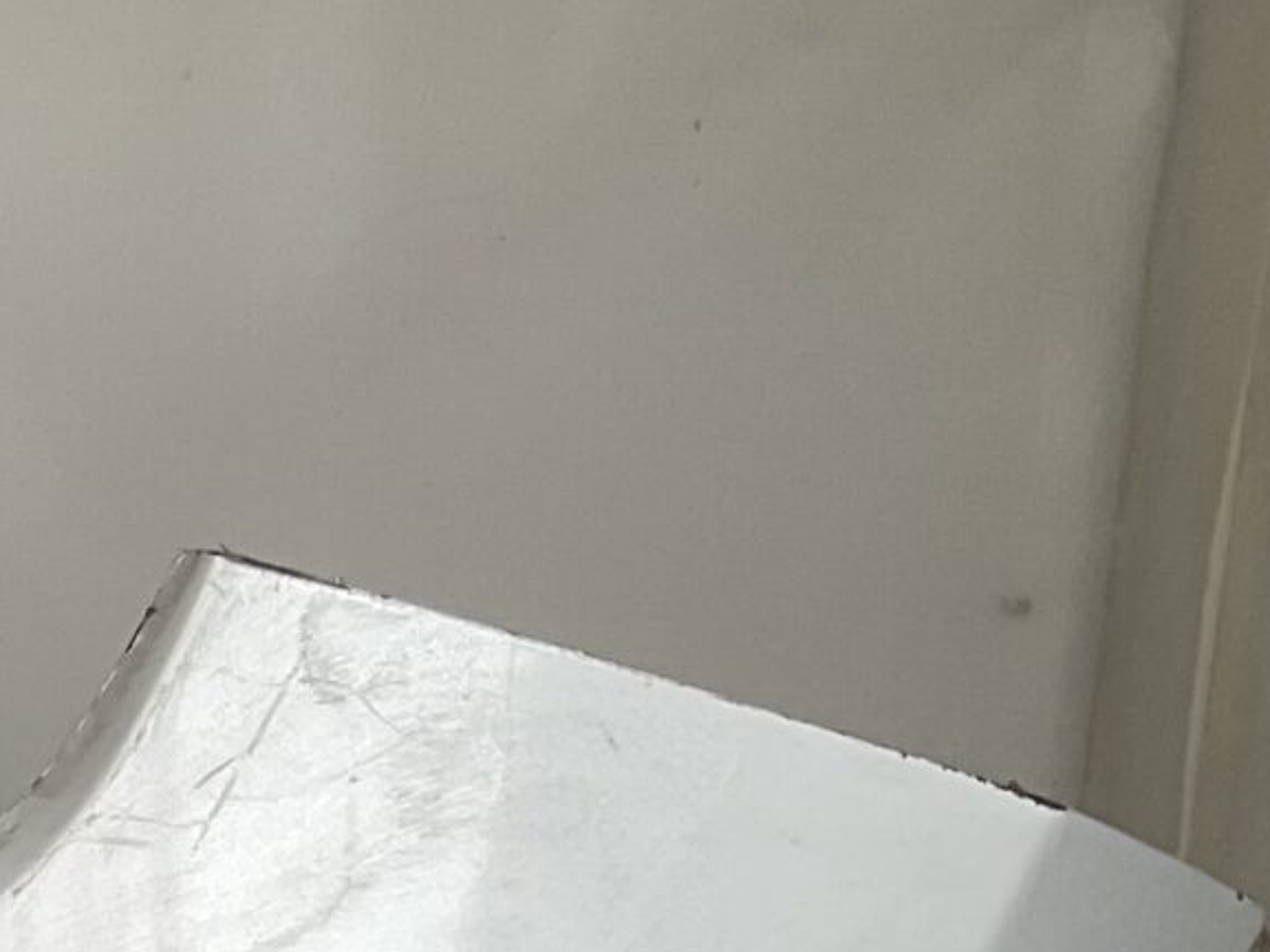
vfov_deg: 10.7
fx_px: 4733
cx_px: -1433
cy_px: 1759
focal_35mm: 129
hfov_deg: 12.9
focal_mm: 3
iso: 32
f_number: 1.8
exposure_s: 1/120
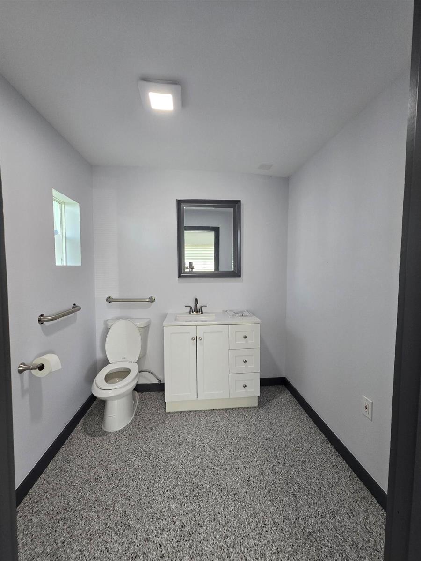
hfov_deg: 89.9
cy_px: 280
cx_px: 210
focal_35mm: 13
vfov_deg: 106.2
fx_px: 211
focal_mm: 2.2
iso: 100
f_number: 2.2
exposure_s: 1/60
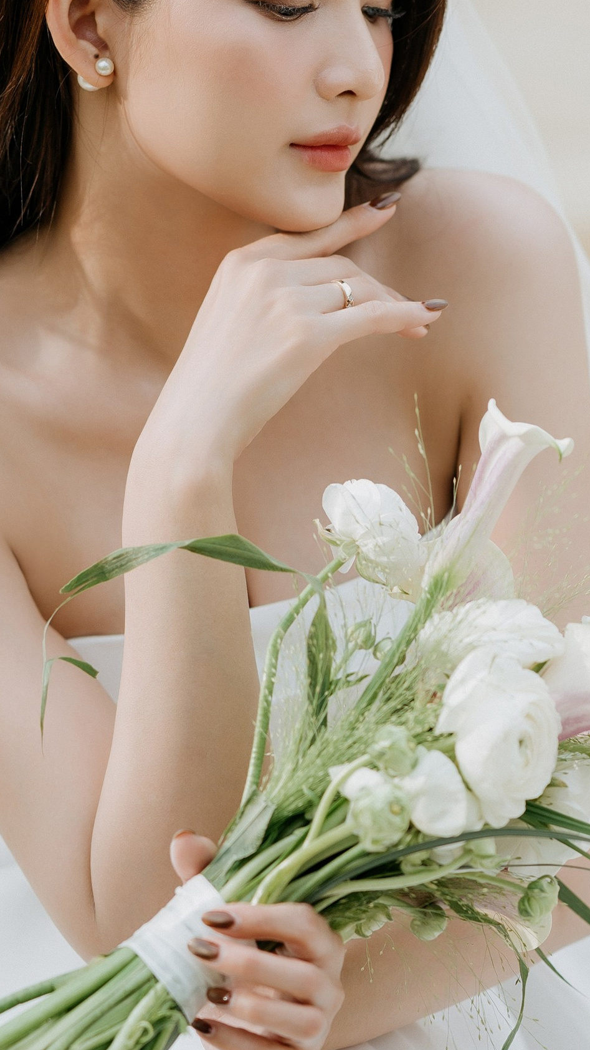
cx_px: 379
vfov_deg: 10.6
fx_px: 5647
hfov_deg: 6.0
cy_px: 668
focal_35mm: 203
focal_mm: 85
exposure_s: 1/1600
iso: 160
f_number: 1.8
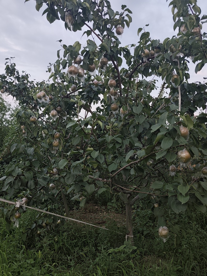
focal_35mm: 29
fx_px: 231
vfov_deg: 61.7
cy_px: 138
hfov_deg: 48.2
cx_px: 104
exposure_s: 1/205
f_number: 1.6
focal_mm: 5.84
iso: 50
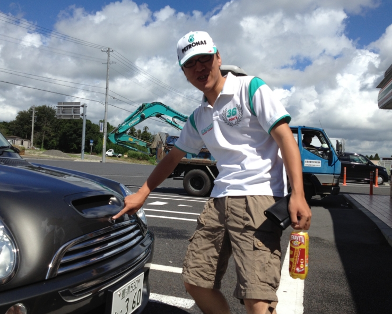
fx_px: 429
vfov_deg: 40.1
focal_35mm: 37
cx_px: 190
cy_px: 157
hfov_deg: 49.1
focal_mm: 4.28
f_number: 2.4
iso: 64
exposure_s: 1/2762
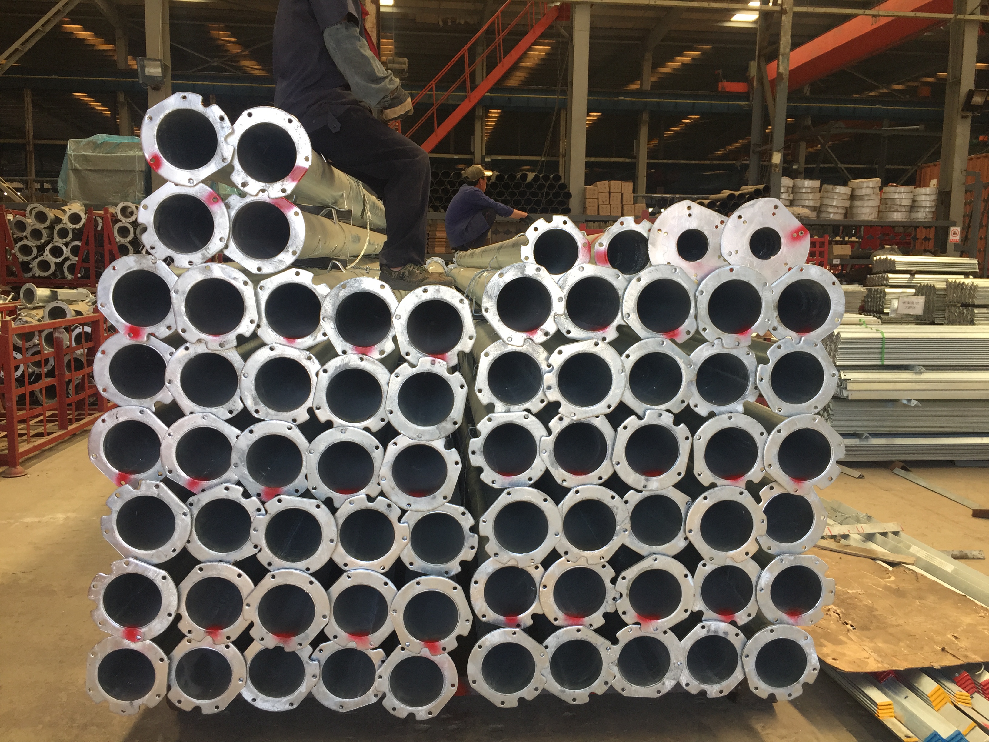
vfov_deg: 48.2
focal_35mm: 29
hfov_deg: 61.7
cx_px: 494
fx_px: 829
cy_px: 371
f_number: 2.2
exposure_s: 1/120
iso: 40
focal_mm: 4.15
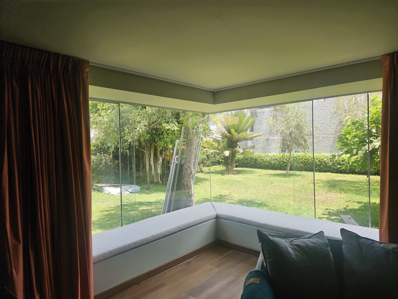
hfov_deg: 73.9
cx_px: 199
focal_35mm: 23
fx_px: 264
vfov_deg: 58.9
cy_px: 150
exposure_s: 1/180
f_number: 1.7
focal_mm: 6.3
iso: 16
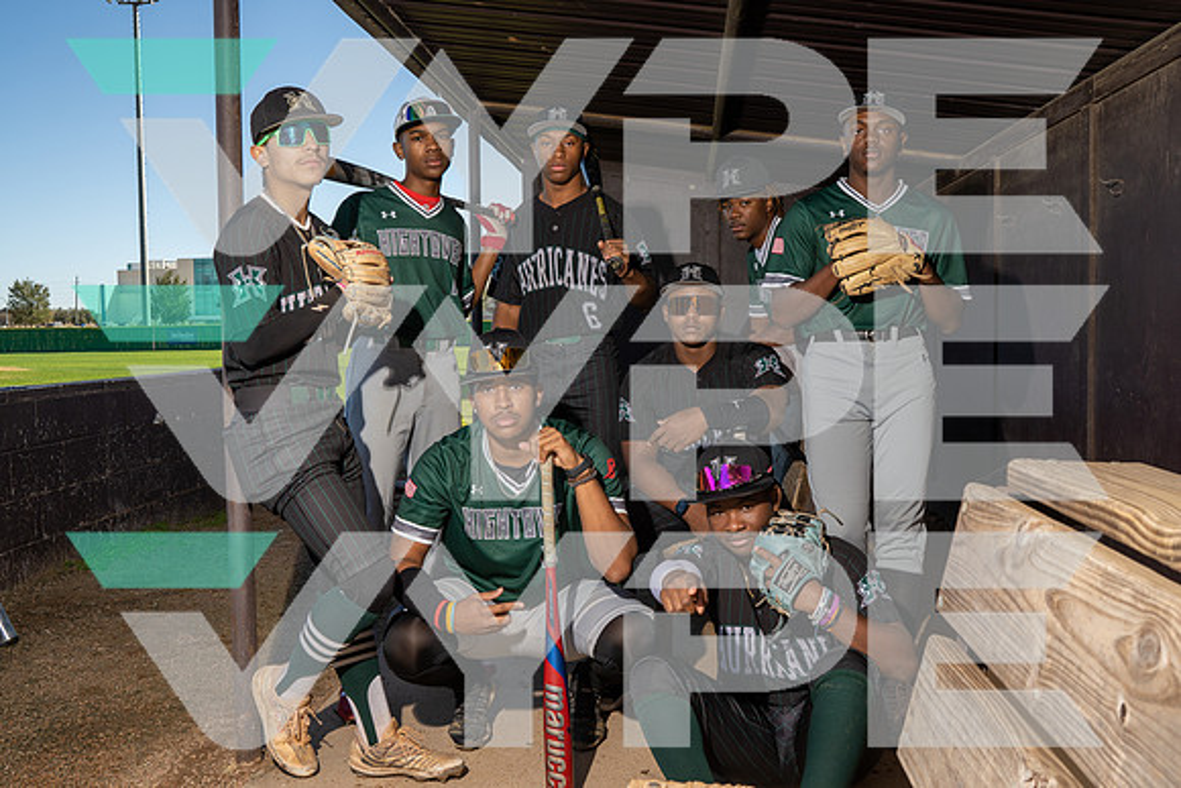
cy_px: 394
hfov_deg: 54.4
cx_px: 590
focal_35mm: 35
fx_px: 1148
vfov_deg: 37.9
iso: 200
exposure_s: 1/250
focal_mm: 35
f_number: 9
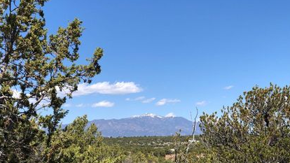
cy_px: 117
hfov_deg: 28.2
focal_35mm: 75
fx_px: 577
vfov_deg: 16.0
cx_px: 137
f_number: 2.8
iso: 20
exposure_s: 1/750
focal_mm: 6.6
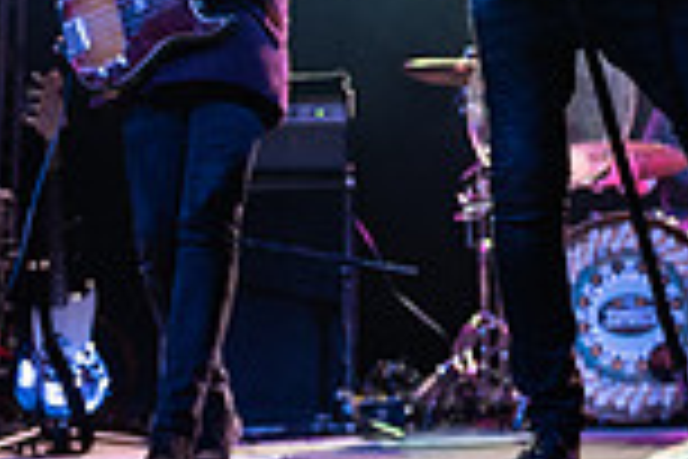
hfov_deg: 22.2
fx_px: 1739
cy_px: -209
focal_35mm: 91
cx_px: 486
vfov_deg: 14.2
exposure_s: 1/400
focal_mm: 24
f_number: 3.2
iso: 1600
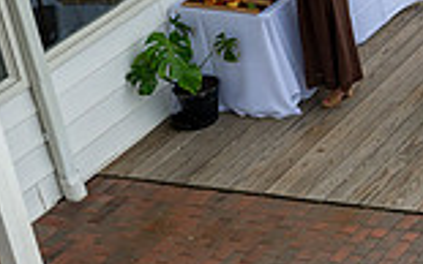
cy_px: 15
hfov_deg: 13.8
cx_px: 726
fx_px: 1580
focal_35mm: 137
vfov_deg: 9.5
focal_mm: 36
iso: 360
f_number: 8
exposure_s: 1/250
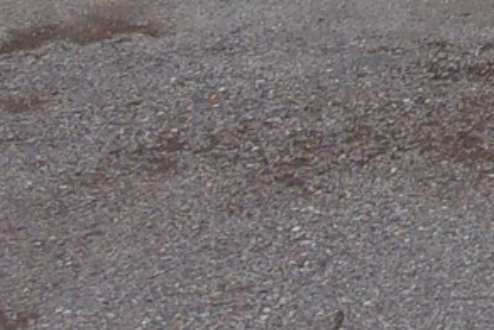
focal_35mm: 205
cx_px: 1304
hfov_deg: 8.8
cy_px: -650
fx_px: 2814
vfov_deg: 6.2
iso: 80
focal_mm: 6.4
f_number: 4.5
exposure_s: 1/240
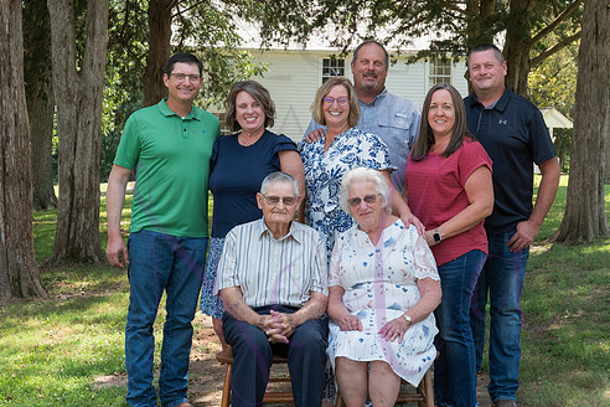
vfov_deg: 23.0
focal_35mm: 59
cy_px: 181
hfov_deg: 33.9
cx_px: 340
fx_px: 1000
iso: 500
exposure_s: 1/160
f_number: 10
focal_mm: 50
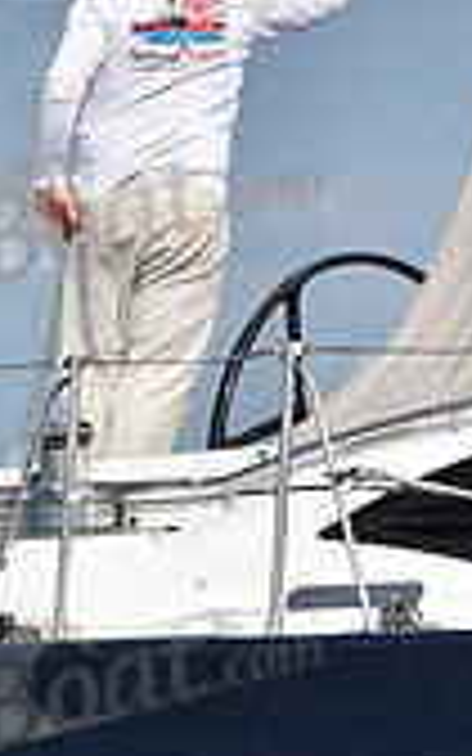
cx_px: -539
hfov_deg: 2.1
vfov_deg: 3.3
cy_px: 542
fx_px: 13049
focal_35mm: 634
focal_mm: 180
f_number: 9
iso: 320
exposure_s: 1/1250
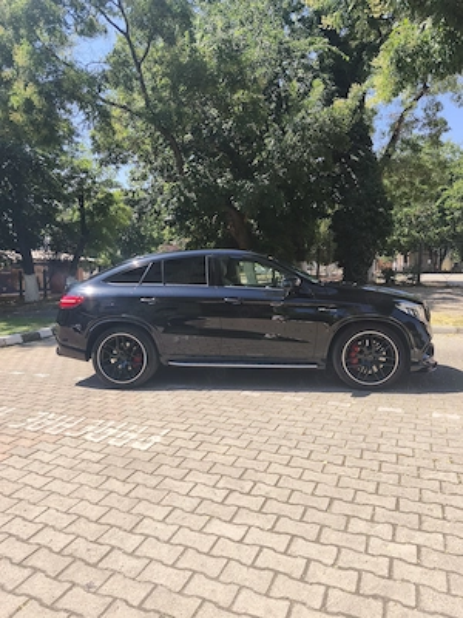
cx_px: 232
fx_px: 410
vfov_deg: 73.9
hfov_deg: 58.9
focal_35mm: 23
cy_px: 309
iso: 50
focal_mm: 6.18
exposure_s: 1/561
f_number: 1.65
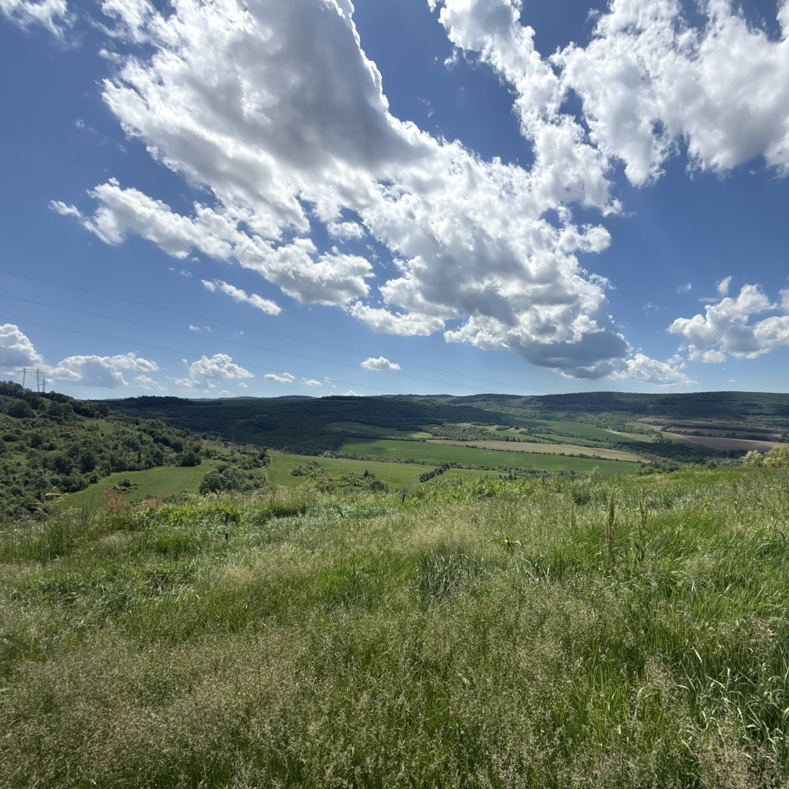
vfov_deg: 84.0
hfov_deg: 82.3
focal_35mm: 17
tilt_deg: +2.4
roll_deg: +0.3
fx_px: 438
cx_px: 496
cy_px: 396
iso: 50
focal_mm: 2.22
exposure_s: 1/5155
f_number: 2.2
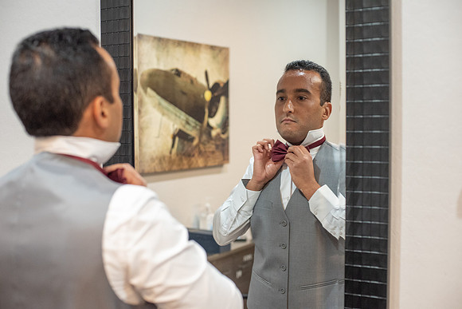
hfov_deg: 39.6
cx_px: 231
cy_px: 154
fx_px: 642
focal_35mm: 50
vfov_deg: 27.0
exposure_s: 1/100
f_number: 2.8
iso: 2500
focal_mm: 50
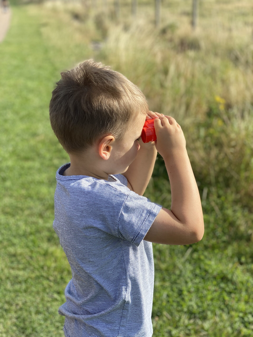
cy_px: 168
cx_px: 126
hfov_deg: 28.0
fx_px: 507
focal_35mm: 52
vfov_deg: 36.8
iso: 20
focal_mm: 6
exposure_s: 1/940
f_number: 2
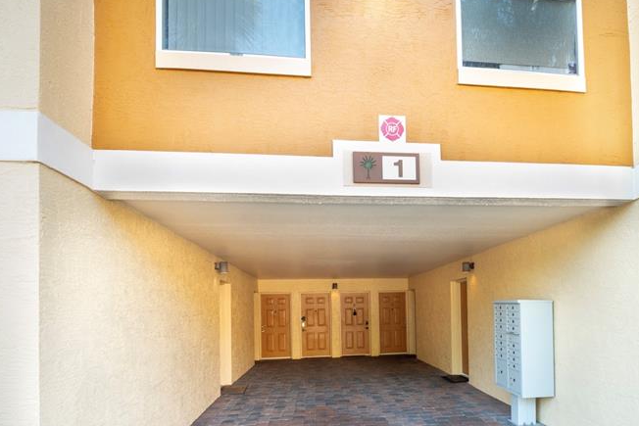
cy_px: 306
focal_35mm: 22
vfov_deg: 55.2
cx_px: 371
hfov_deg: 78.0
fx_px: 391
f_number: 13
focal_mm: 14
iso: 100
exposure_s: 1/1.67
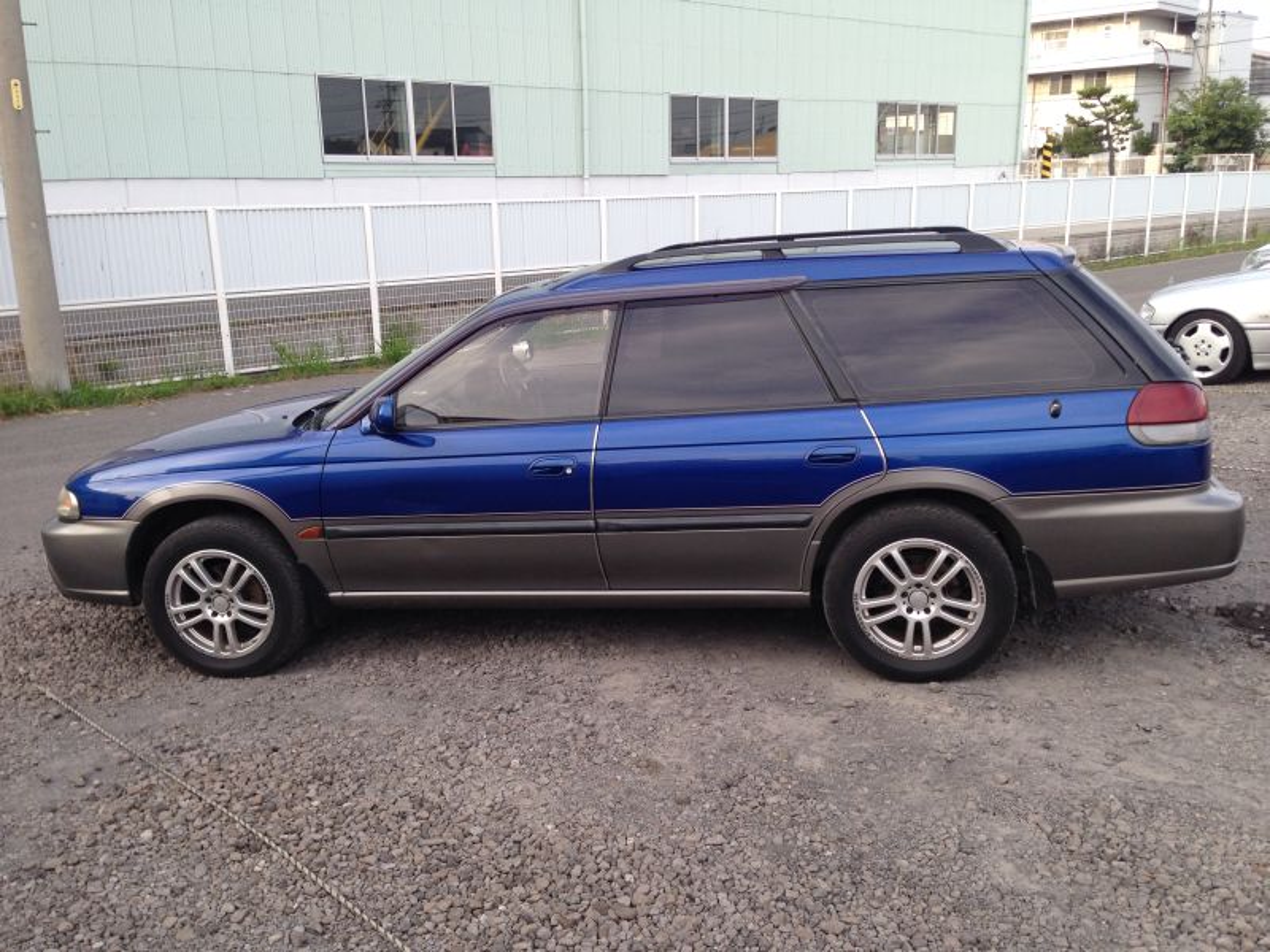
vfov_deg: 42.9
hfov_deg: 55.4
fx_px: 1211
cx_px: 635
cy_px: 476
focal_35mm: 33
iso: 50
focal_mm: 4.12
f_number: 2.4
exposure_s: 1/238
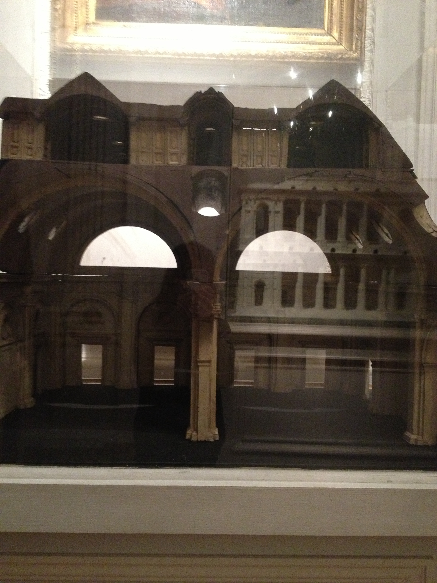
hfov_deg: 40.7
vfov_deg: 52.6
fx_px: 589
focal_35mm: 35
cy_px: 292
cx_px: 218
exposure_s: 1/15
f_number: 2.4
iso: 500
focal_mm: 4.28
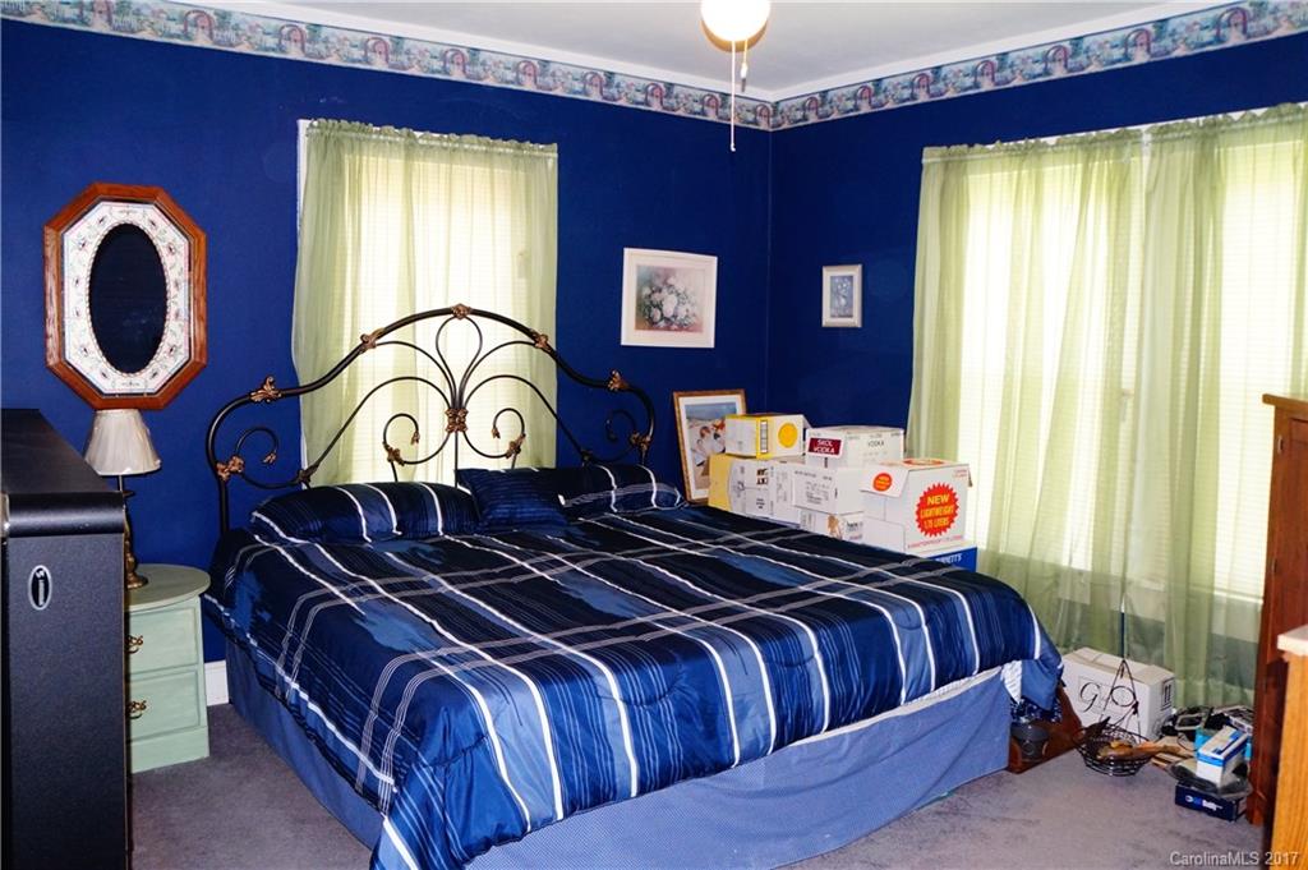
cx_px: 654
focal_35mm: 27
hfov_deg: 67.4
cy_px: 435
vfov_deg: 47.9
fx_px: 980
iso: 1600
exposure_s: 1/80
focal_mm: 18
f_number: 4.5
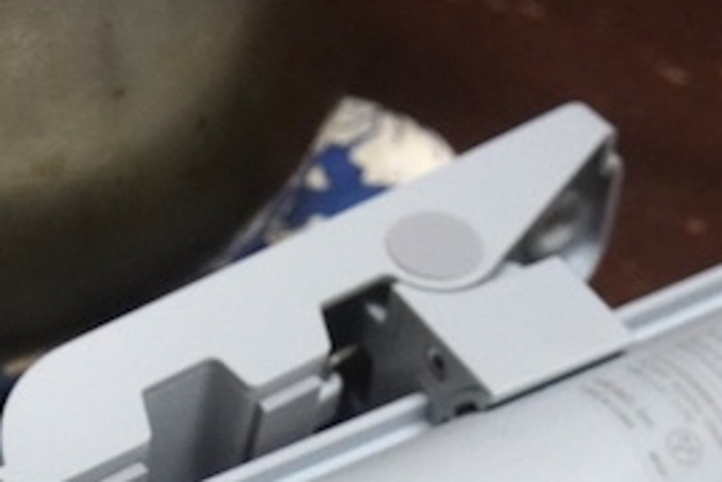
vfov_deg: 6.3
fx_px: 4332
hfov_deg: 9.5
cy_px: 670
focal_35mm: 216
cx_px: 73
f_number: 5
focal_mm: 48
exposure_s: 1/125
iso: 5000
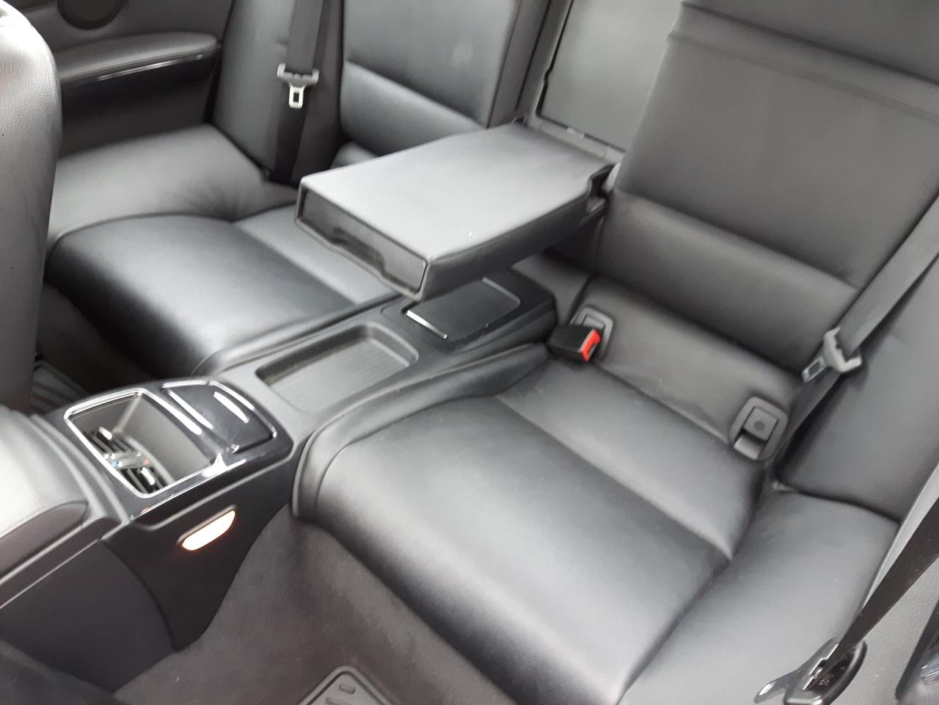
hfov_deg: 58.4
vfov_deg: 45.4
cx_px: 470
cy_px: 352
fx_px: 841
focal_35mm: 31
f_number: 1.9
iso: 160
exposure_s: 1/20
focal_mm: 3.7
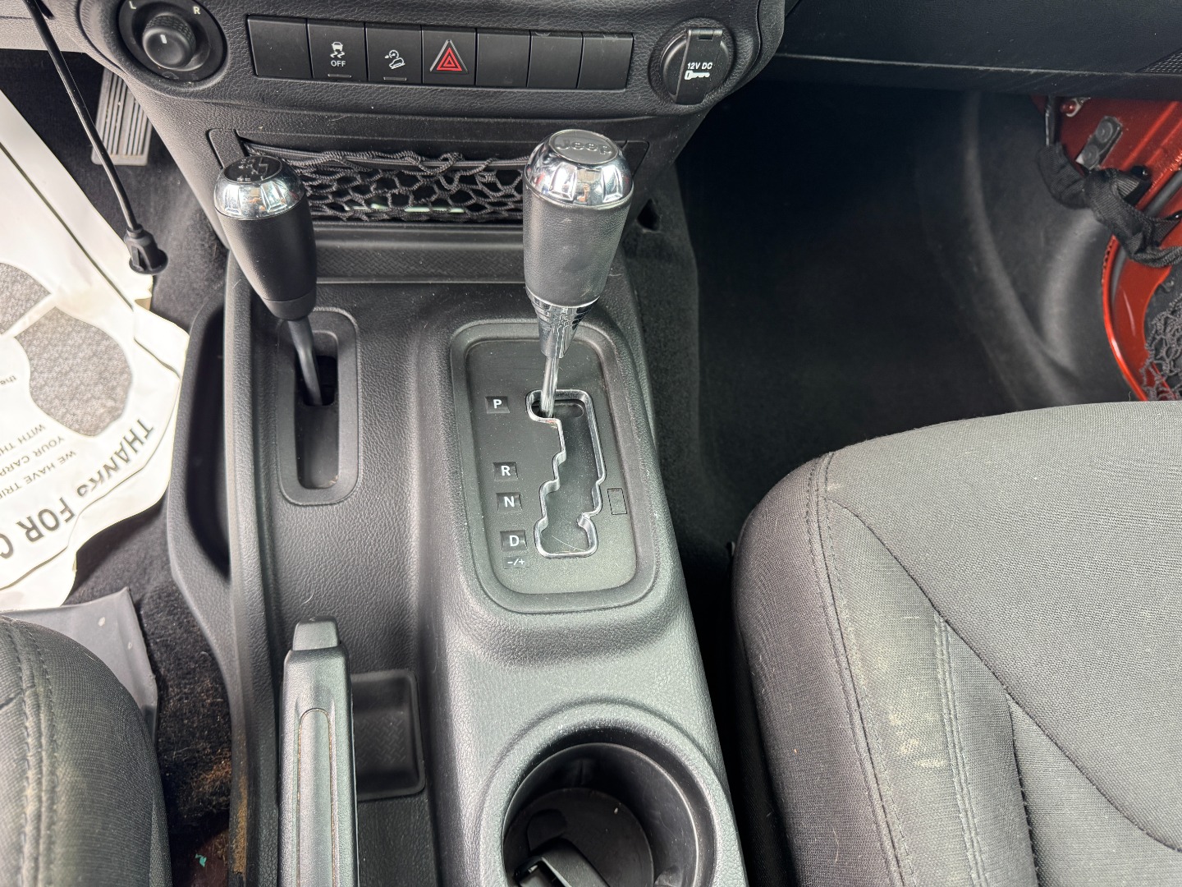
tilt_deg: -52.6
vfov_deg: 56.8
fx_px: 820
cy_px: 444
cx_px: 591
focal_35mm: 24
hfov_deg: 71.6
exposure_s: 1/71
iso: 200
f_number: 1.78
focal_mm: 6.76
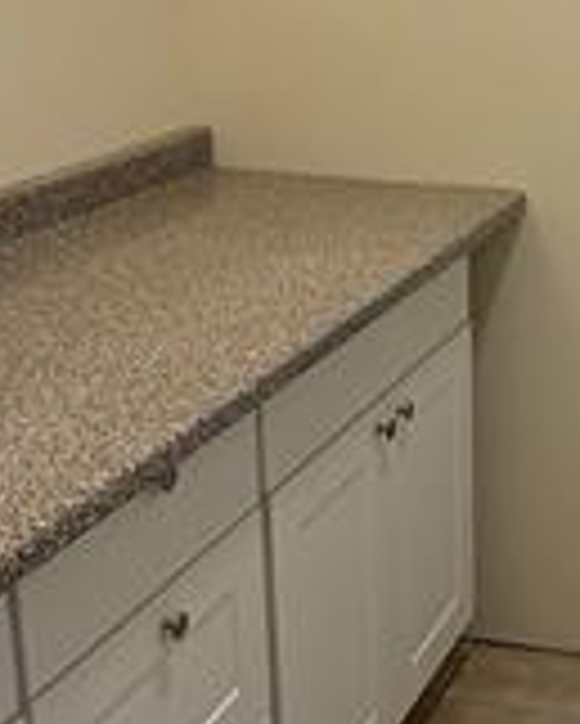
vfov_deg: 29.0
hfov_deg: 22.5
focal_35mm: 65
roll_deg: -0.3
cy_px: 270
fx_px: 1393
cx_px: 598
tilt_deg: -15.7
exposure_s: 1/120
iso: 250
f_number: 2.2
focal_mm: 2.22
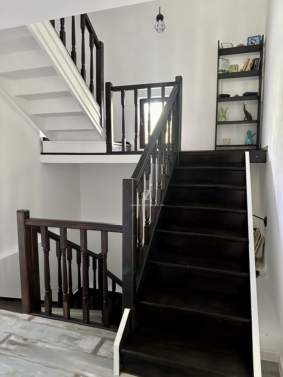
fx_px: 262
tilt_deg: -6.5
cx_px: 142
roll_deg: -0.9
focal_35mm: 24
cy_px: 188
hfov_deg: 56.8
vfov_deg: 71.6
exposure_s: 1/40
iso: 1000
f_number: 1.78
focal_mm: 6.86
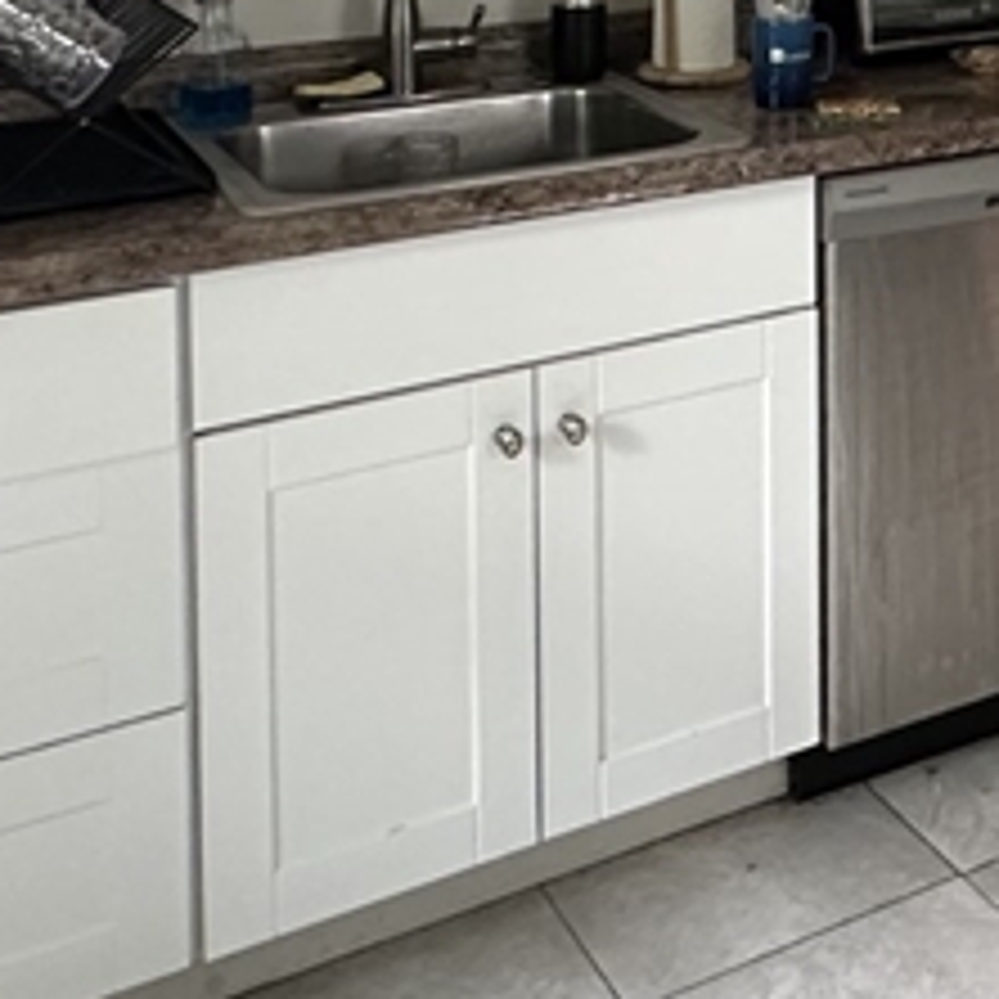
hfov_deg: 28.6
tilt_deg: -3.1
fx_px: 1861
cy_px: -212
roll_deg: -0.9
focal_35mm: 57
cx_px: 940
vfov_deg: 26.6
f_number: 2.2
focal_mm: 2.22
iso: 320
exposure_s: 1/64
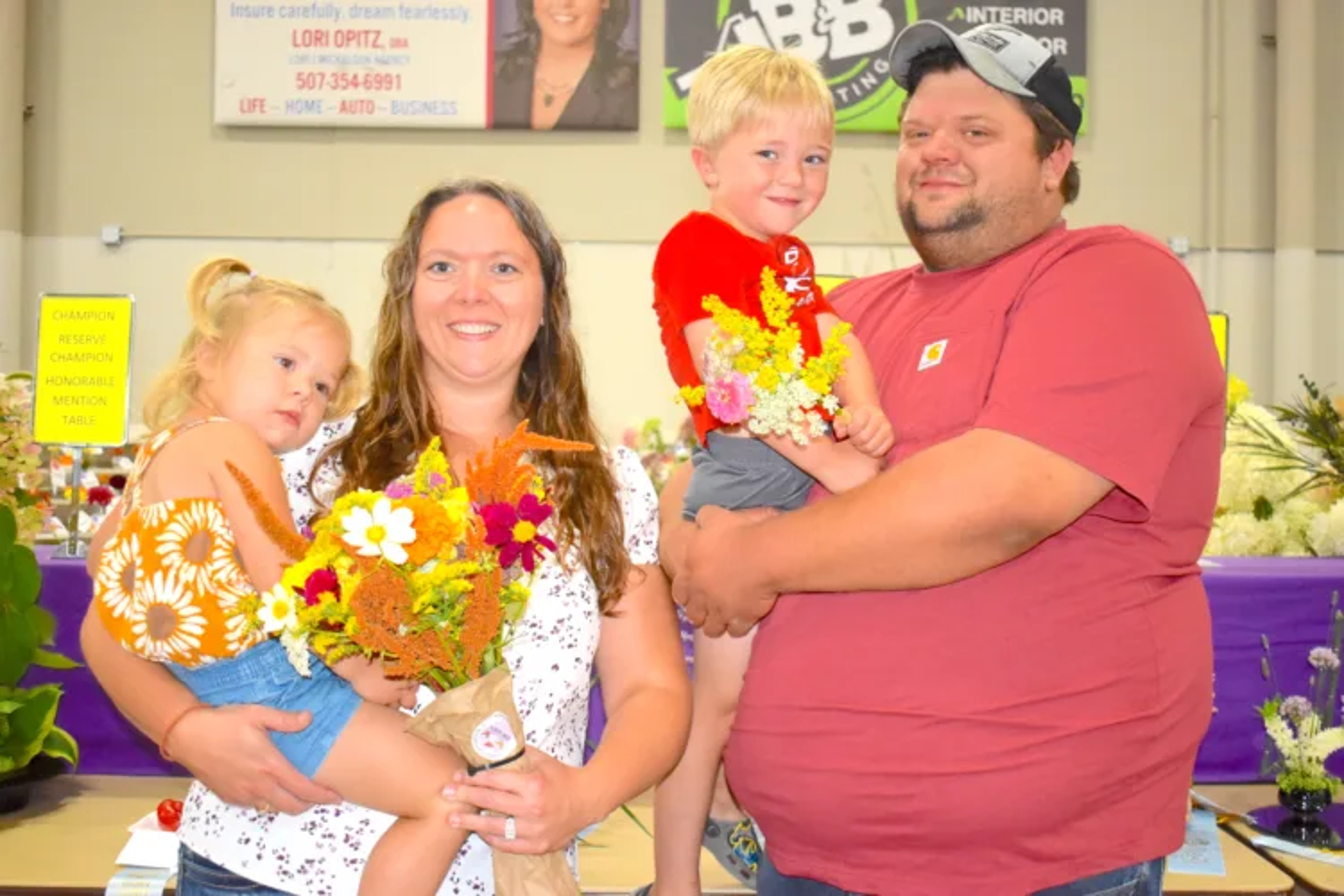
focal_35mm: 40
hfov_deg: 47.9
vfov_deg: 33.0
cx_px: 672
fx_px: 1512
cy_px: 448
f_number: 4
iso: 1400
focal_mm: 27
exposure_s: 1/125
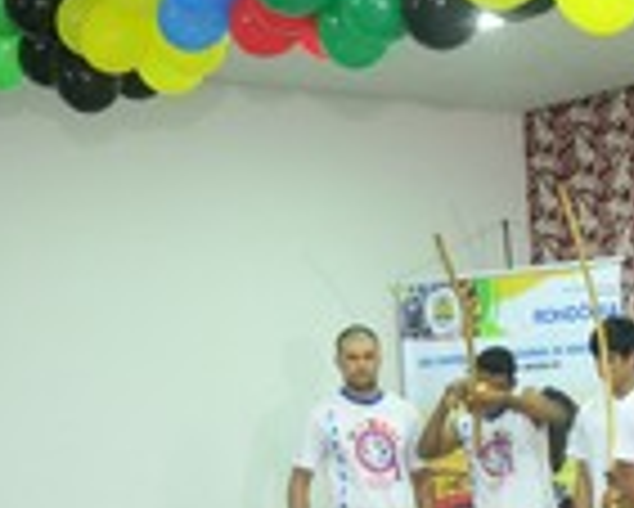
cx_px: 746
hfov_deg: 15.8
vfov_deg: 12.8
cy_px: 620
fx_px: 2197
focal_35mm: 117
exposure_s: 1/80
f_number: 3.8
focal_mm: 26
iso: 3200
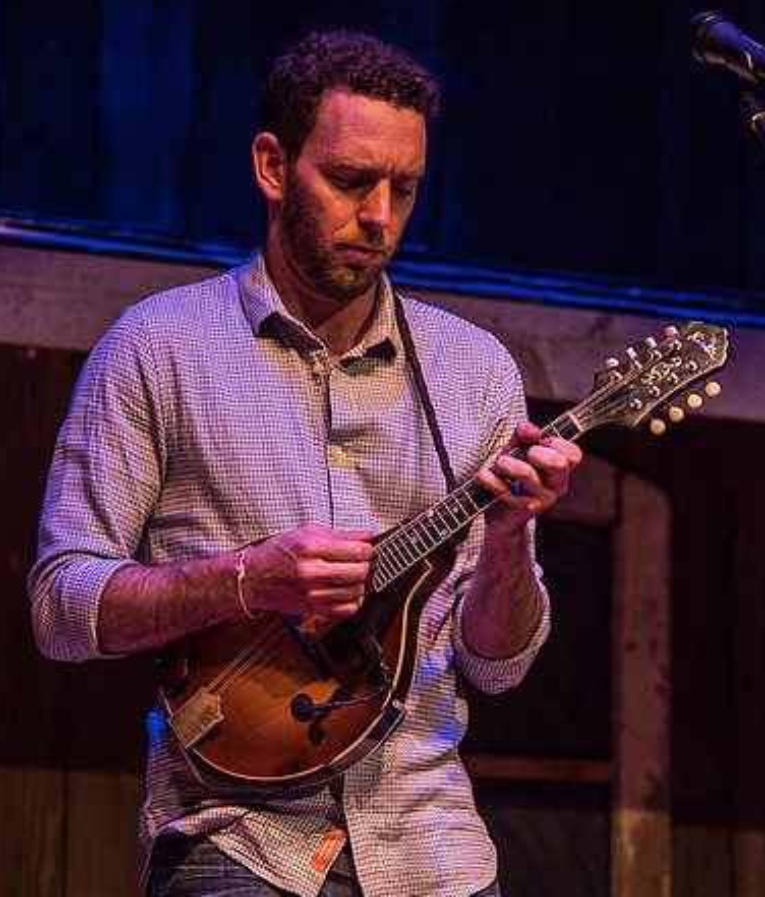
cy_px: 439
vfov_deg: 8.2
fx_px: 6295
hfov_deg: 7.0
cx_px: 382
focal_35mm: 231
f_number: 2.8
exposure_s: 1/200
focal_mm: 67
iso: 640
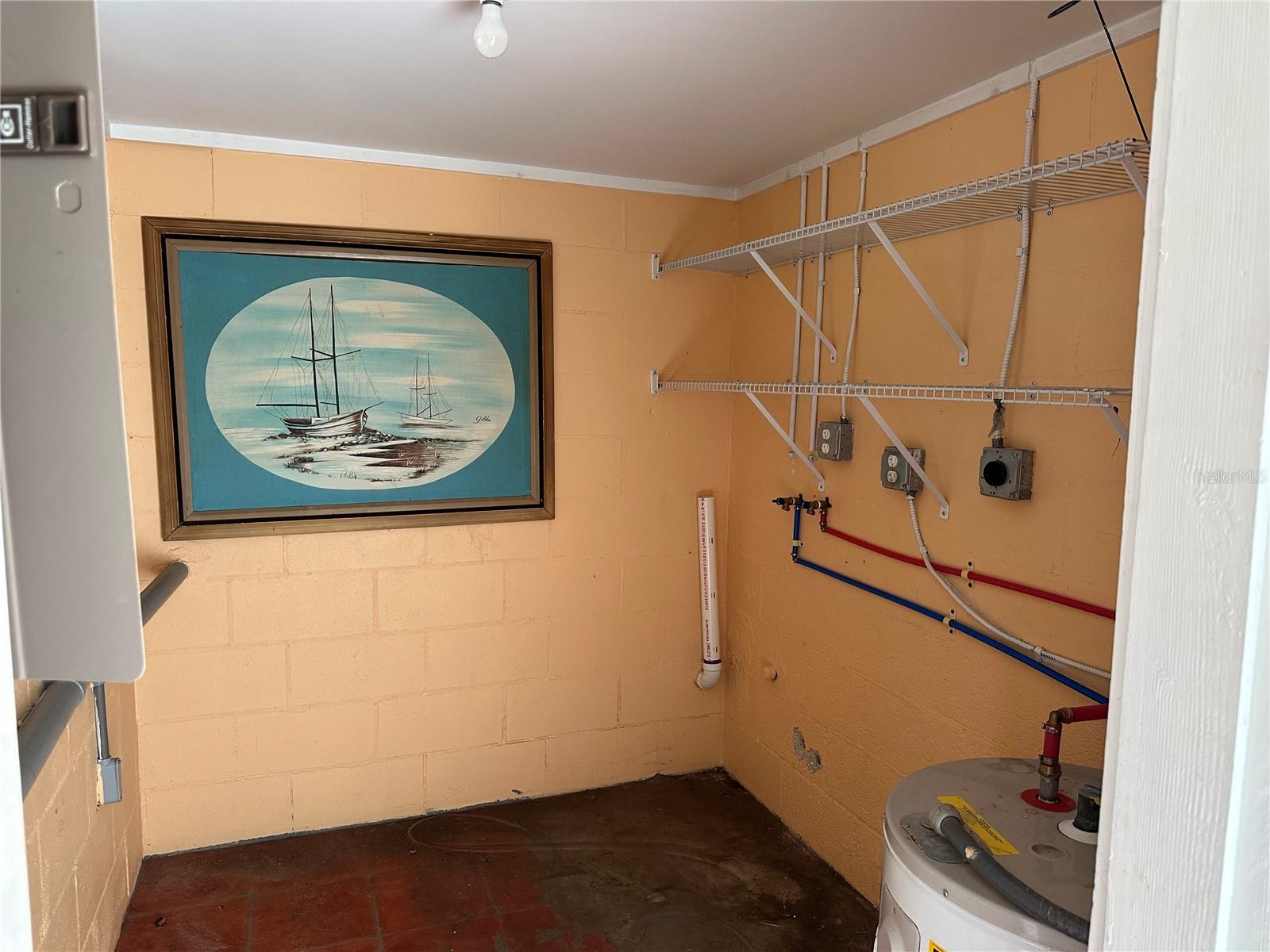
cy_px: 476
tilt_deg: -6.7
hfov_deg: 71.6
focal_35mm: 24
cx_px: 635
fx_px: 881
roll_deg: -0.8
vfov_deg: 56.8
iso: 200
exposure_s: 1/121
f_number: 1.78
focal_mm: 6.86
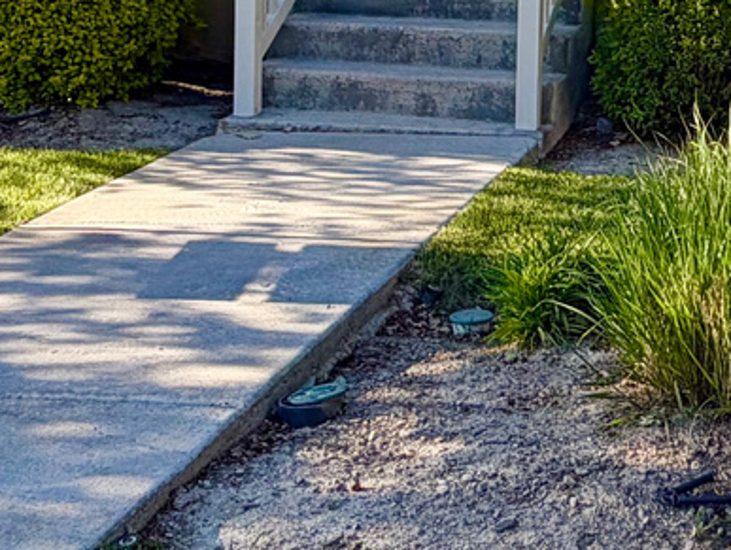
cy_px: -164
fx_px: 1564
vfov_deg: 18.5
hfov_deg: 25.6
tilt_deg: +1.5
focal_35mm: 74
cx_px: 638
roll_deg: -1.5
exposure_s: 1/502
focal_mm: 2.22
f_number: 2.2
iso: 50
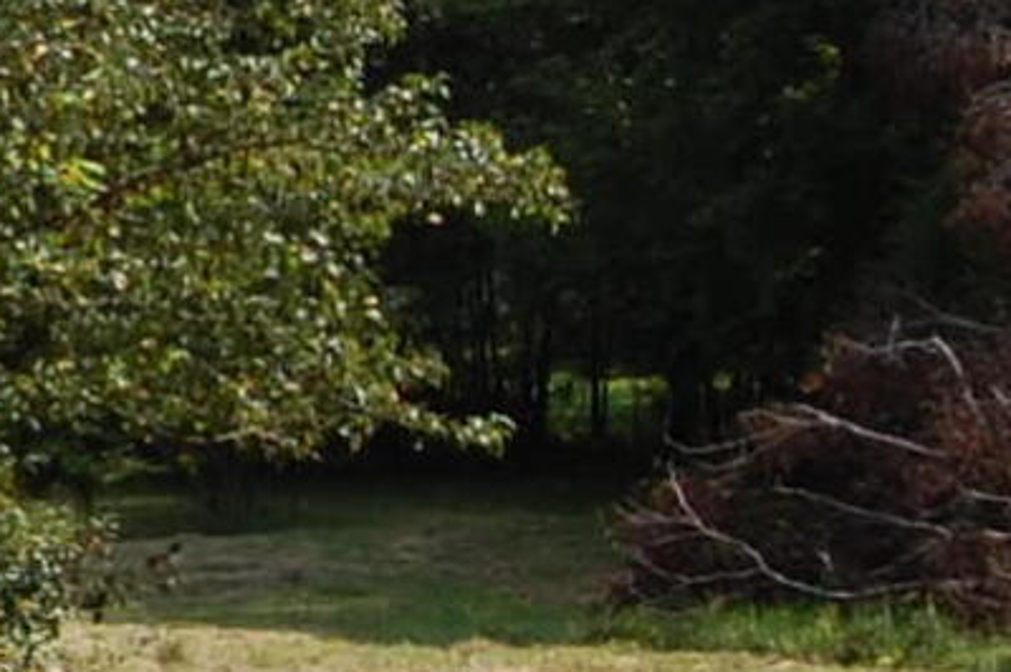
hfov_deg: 8.8
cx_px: -1340
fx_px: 5998
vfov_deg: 6.4
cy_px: -131
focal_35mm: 214
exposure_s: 1/250
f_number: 8
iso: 200
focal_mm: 19
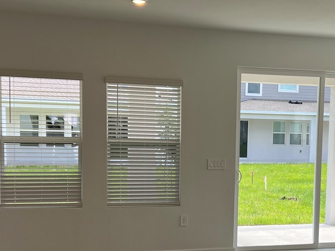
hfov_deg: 32.3
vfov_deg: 24.6
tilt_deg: -4.1
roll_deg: -2.0
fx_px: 571
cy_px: 178
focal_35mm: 59
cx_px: 239
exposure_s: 1/662
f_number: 1.5
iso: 50
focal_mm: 5.7
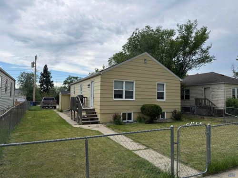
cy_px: 89
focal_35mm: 24
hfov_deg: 71.6
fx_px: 165
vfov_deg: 56.8
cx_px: 119
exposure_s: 1/2110
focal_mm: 6.76
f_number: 1.78
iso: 80
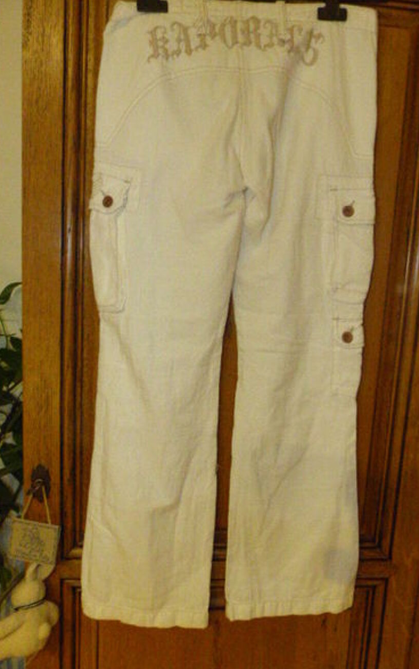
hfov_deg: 45.9
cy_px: 338
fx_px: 493
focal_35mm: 27
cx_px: 240
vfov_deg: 68.4
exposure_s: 1/8
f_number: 2.8
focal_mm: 4.5
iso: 1600
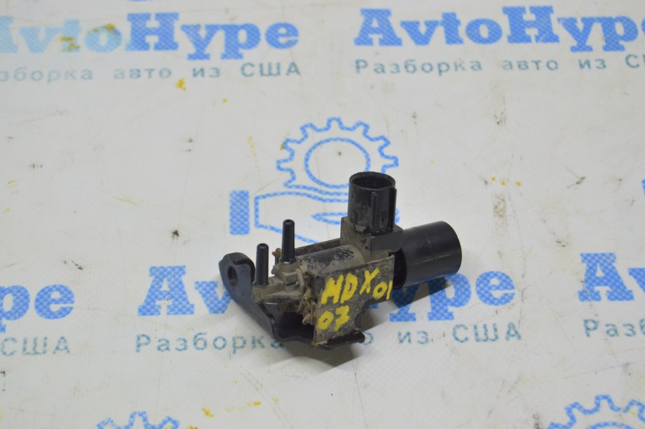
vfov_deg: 16.5
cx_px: 322
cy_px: 214
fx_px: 1477
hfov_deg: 24.6
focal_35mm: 82
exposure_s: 1/20
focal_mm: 55
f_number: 5.6
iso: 400
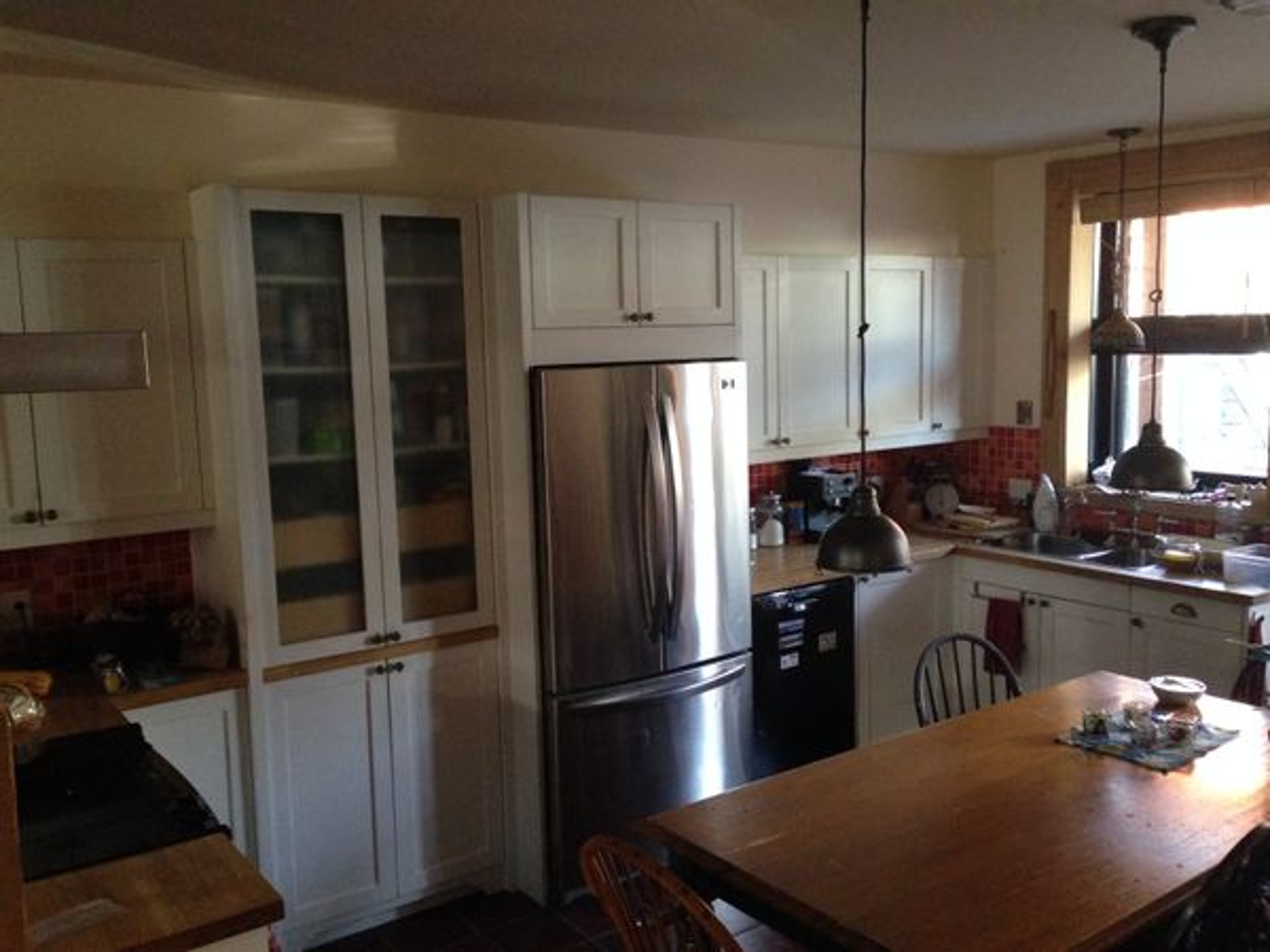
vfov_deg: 42.9
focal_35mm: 33
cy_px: 476
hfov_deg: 55.4
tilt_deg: -6.6
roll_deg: +2.4
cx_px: 635
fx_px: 1211
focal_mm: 4.12
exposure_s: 1/20
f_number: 2.4
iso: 320
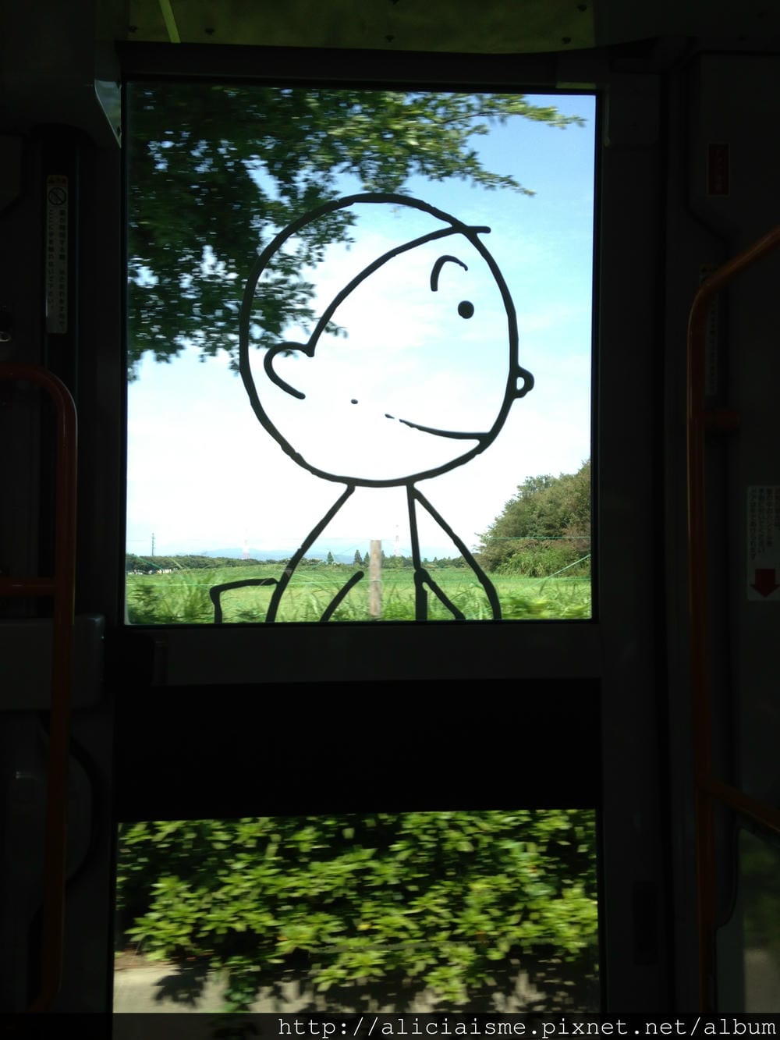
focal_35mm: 33
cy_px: 520
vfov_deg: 55.3
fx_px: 991
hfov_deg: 43.0
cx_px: 390
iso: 50
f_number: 2.4
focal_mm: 4.13
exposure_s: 1/583
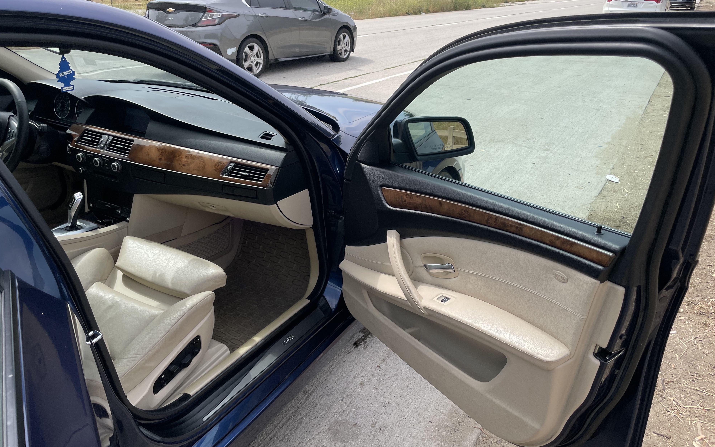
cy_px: 192
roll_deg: -0.2
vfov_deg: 44.4
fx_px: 546
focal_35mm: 28
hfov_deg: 66.5
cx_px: 356
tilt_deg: -18.0
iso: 32
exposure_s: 1/2257
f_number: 1.6
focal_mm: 4.2
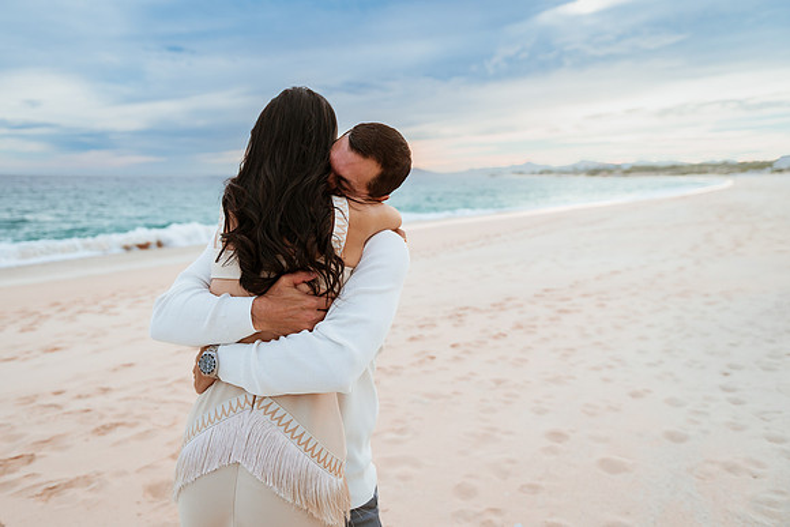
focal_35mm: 26
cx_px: 361
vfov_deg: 49.3
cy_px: 242
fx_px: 574
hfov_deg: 68.9
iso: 250
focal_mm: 24
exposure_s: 1/4000
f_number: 2.8
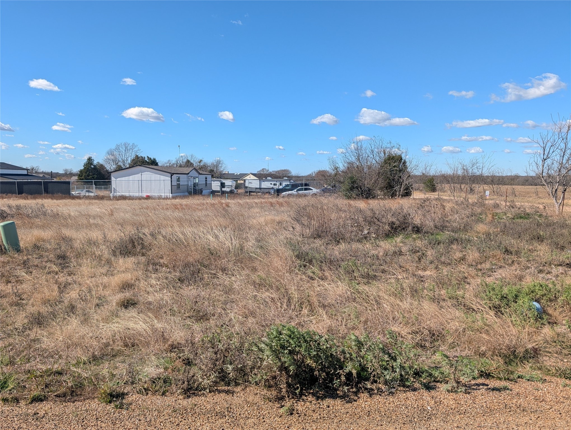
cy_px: 215
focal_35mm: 24
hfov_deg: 71.5
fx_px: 396
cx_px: 286
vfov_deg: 56.9
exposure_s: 1/1272
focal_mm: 6.9
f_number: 1.68
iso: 22
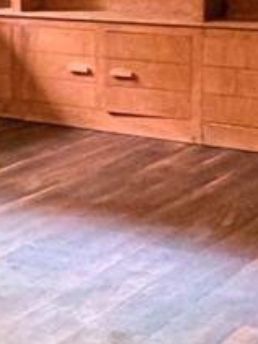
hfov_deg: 12.7
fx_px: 1015
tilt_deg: -3.0
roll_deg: +1.3
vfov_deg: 18.7
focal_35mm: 102
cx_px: -256
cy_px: -15
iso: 640
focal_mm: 2.22
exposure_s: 1/60
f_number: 2.2
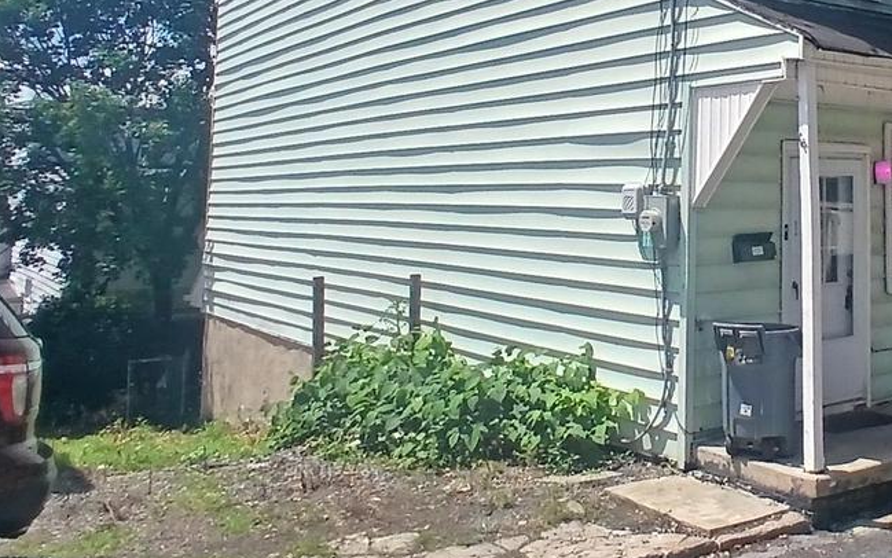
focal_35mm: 40
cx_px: 722
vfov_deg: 30.8
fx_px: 973
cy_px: 75
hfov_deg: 46.5
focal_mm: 1.4
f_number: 2.2
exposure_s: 1/1664
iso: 50
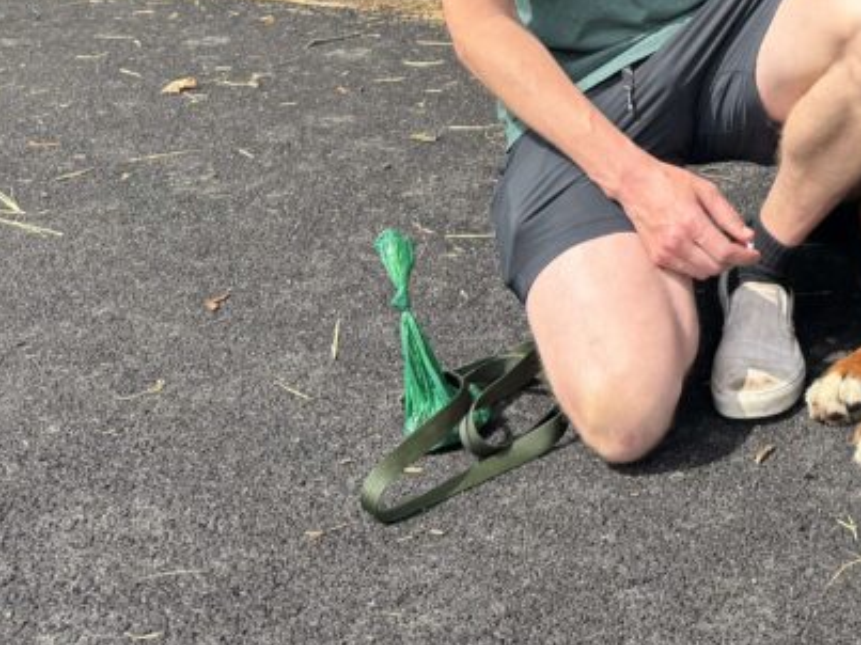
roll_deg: +1.9
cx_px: 880
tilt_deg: -4.5
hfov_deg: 29.4
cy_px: -154
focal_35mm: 61
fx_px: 1517
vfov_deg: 22.0
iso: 80
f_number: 1.78
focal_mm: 6.76
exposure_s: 1/1456
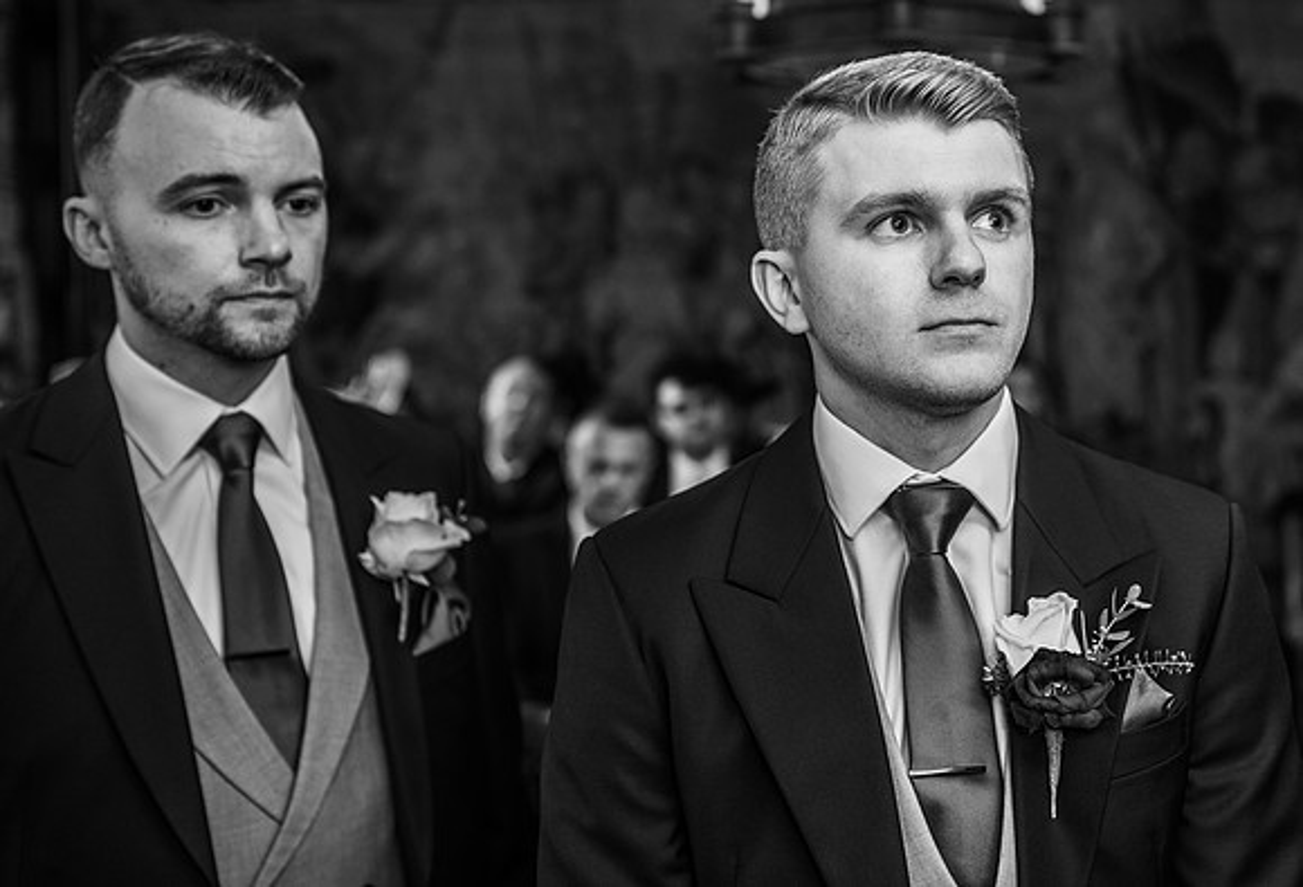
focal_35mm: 51
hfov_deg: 37.9
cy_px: 252
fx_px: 1854
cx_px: 954
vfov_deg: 26.7
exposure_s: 1/100
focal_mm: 35
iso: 400
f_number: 2.5
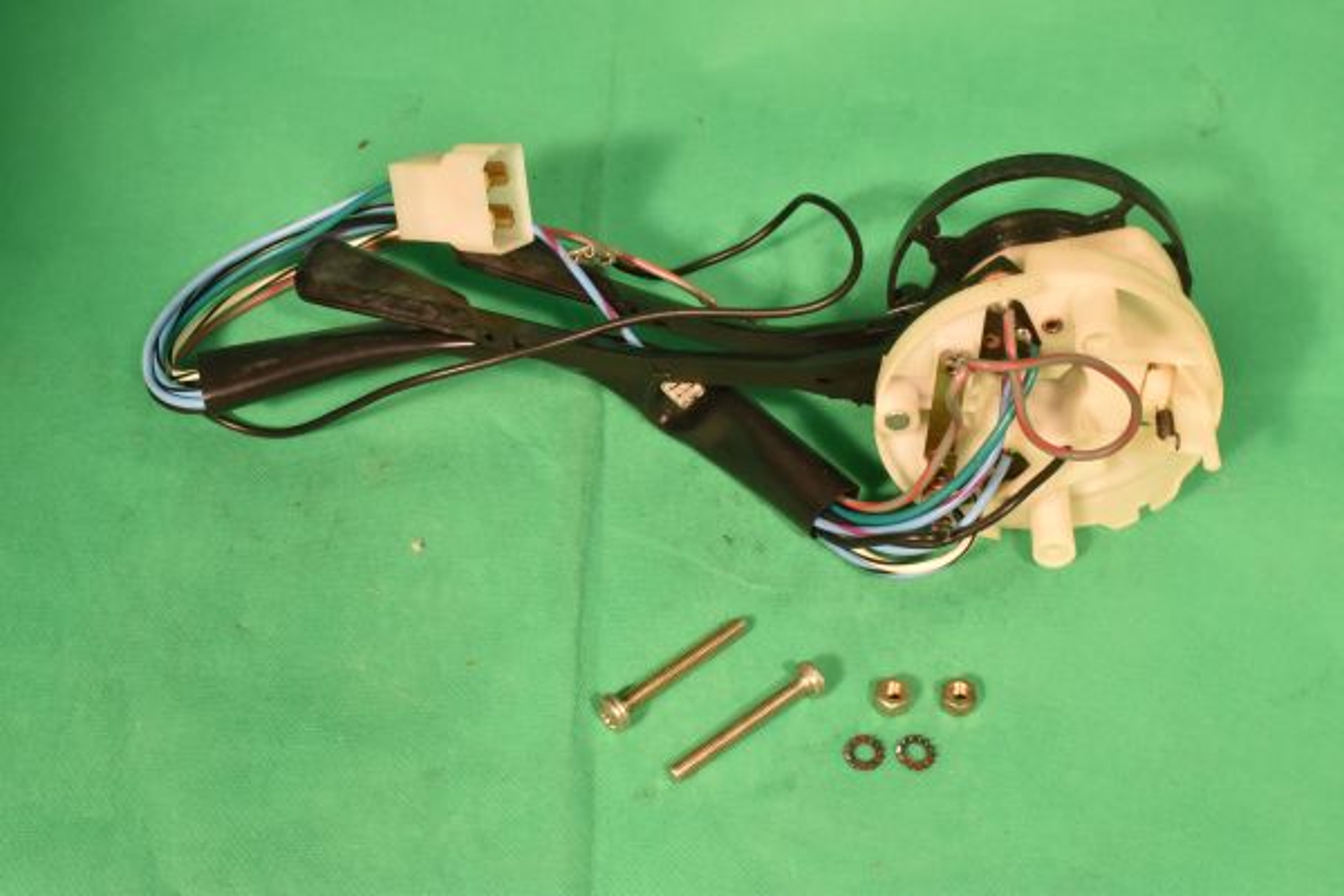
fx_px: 1680
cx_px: 672
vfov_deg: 29.9
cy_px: 448
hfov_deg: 43.6
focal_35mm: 45
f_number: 18
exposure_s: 1/50
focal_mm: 30
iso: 1100
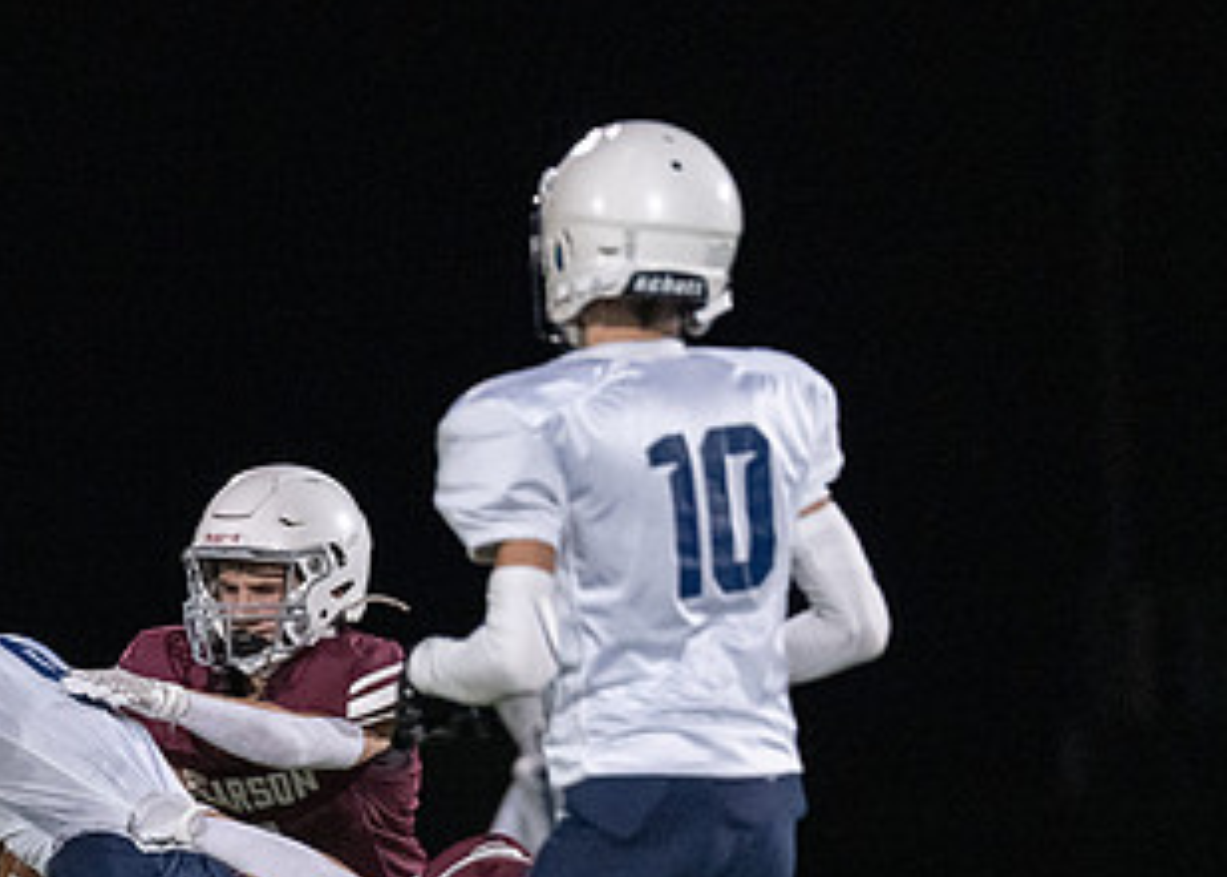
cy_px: 964
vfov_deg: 2.5
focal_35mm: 567
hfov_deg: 3.6
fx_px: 19759
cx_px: 132
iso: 3200
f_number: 2.8
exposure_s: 1/1000
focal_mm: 200
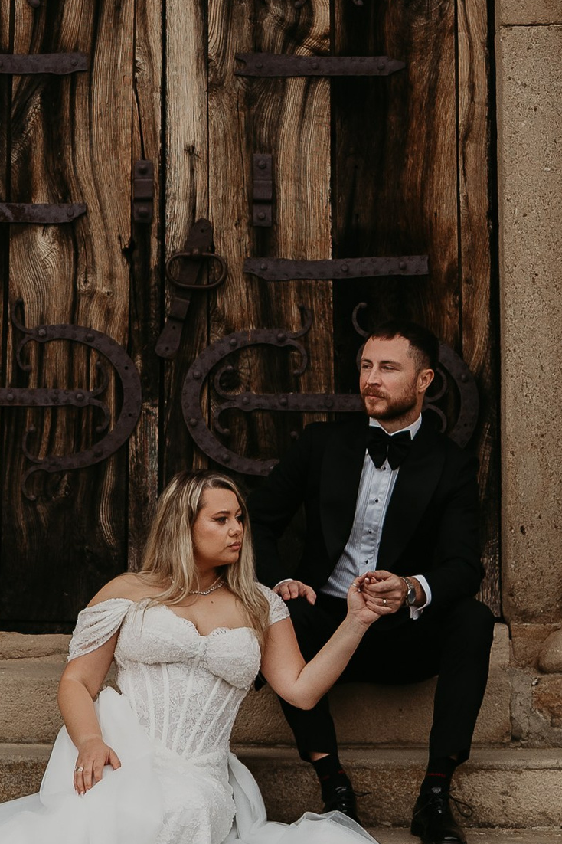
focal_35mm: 122
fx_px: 2858
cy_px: -42
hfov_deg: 11.2
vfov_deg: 16.4
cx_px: 174
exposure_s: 1/1000
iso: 200
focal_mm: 35
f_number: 2.2
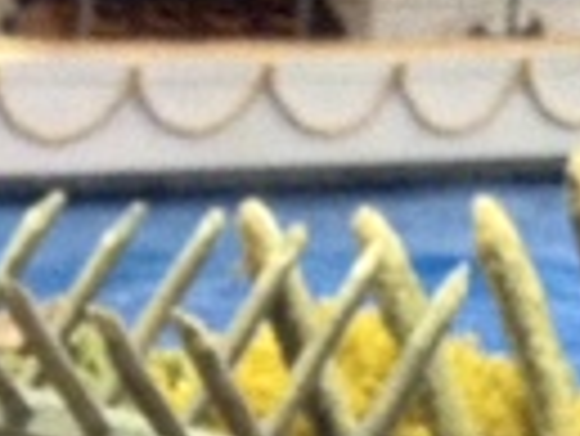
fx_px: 2901
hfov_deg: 11.0
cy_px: 742
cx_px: -270
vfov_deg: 8.3
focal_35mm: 173
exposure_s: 1/15
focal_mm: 3.85
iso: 500
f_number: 2.8
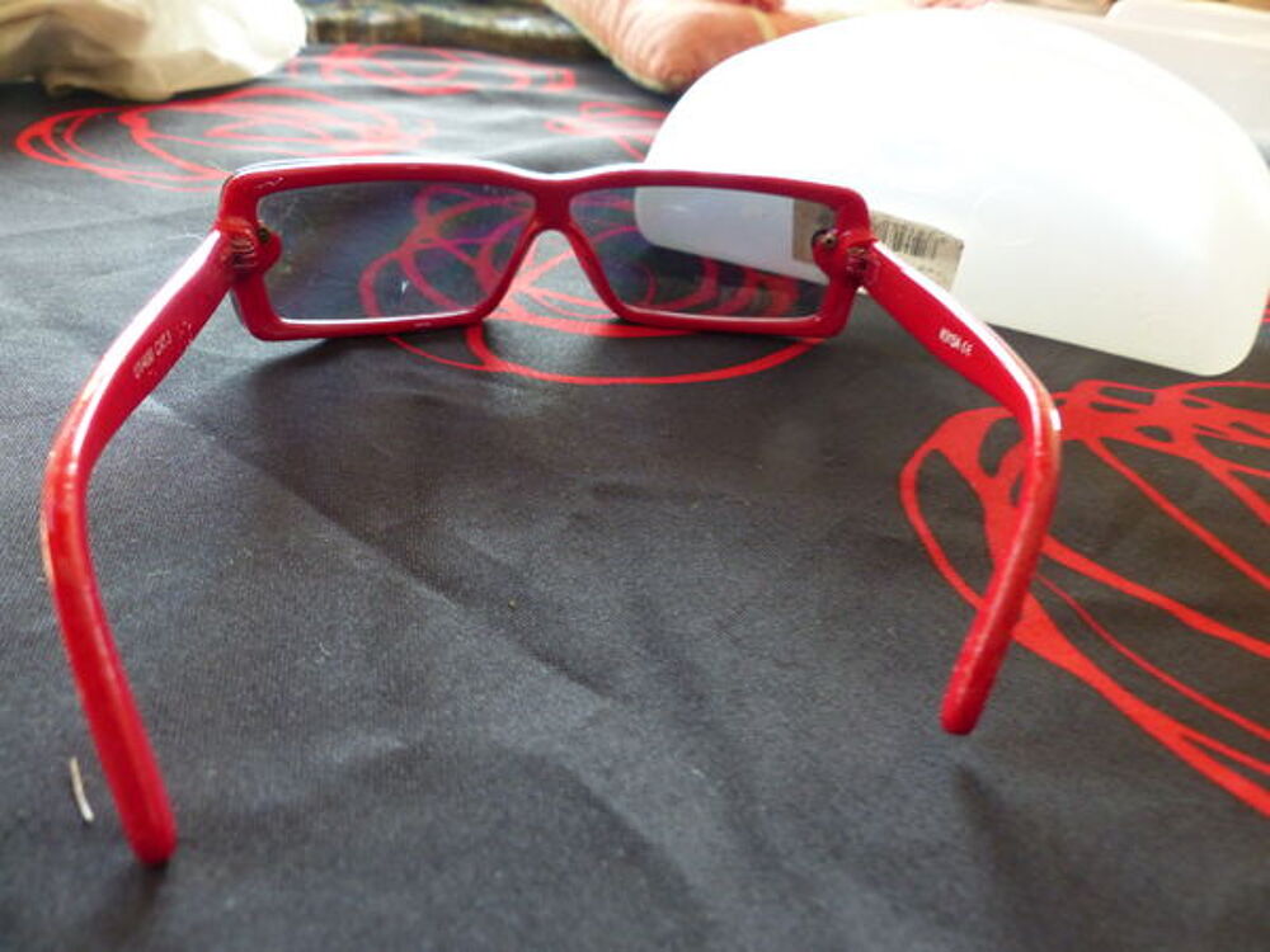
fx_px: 917
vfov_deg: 54.9
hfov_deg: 69.4
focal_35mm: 25
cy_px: 476
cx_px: 635
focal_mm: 4.5
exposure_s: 1/13
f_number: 2.8
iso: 400
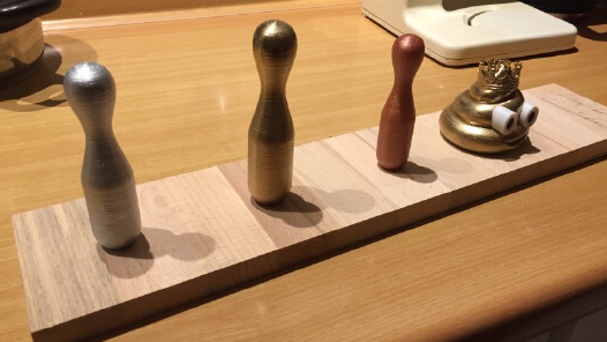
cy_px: 173
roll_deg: -2.2
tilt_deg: -32.4
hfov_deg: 61.0
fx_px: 515
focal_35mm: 32
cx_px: 303
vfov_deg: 36.7
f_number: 2.2
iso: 125
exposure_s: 1/33
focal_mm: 4.15
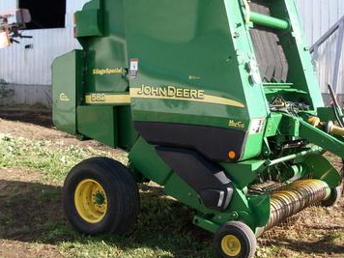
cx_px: 204
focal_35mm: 52
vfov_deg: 27.9
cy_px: 95
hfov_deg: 36.7
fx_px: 517
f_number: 2.8
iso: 64
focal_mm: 5.7
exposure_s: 1/413
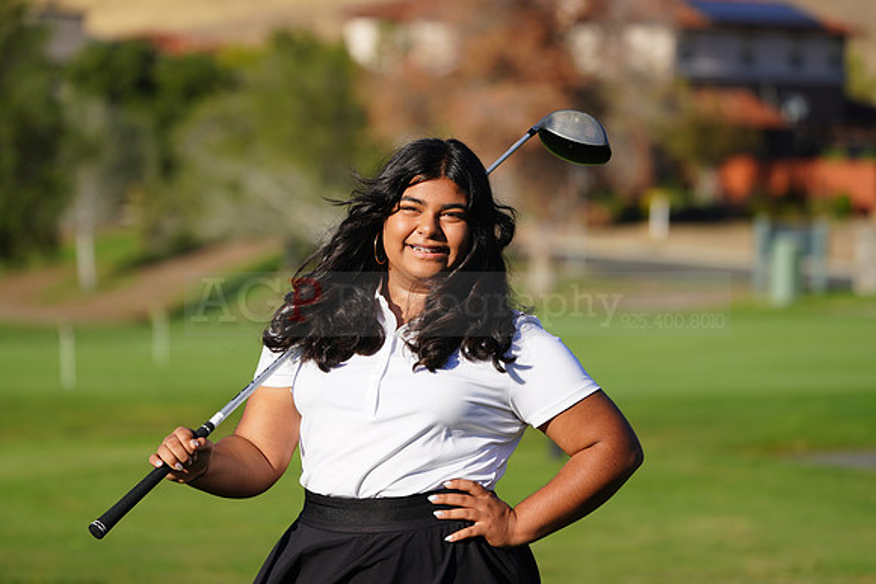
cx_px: 438
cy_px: 292
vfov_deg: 6.9
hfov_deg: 10.4
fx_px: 4819
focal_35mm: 198
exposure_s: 1/500
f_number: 5.6
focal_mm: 198
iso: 100
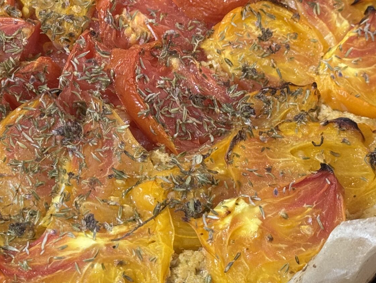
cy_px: 43
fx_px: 1184
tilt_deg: -50.8
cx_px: 60
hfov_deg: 17.8
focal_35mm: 109
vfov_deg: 13.5
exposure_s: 1/50
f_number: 1.78
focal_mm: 6.76
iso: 200
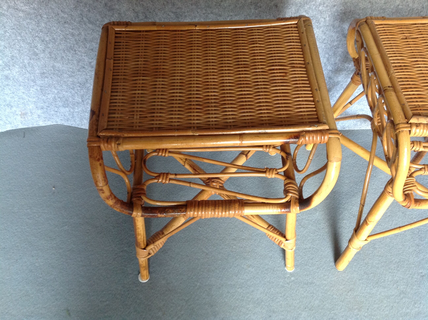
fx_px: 432
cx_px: 214
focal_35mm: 35
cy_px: 160
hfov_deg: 52.7
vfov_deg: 40.6
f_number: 2.4
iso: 160
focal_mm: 4.28
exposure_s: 1/15
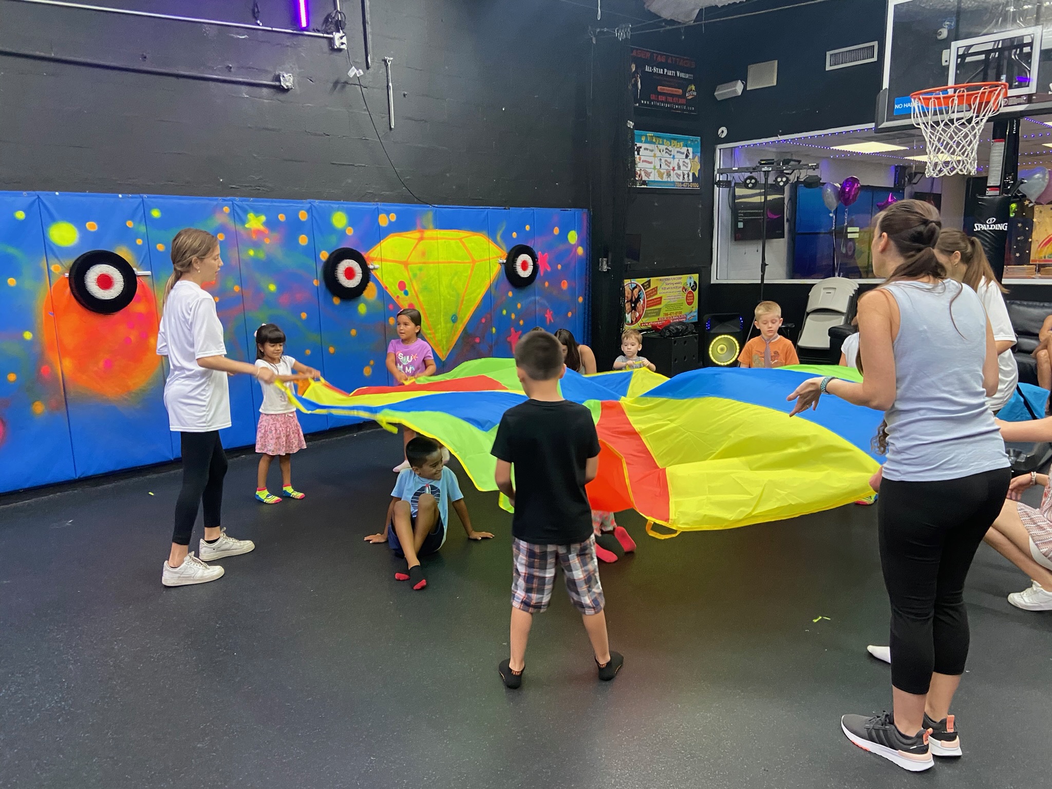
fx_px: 790
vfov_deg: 53.1
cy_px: 394
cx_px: 526
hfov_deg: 67.3
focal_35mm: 26
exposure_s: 1/60
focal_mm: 4.25
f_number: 1.8
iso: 250
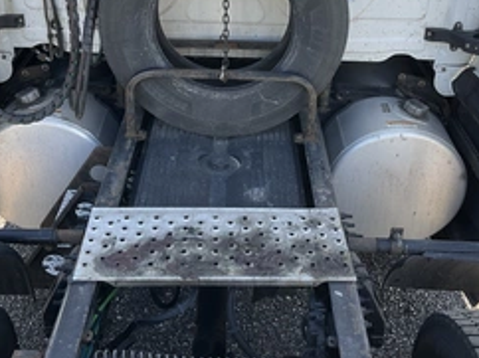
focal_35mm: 48
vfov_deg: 29.6
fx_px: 664
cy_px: 77
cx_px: 228
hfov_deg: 39.7
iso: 25
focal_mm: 3
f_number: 1.8
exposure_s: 1/276
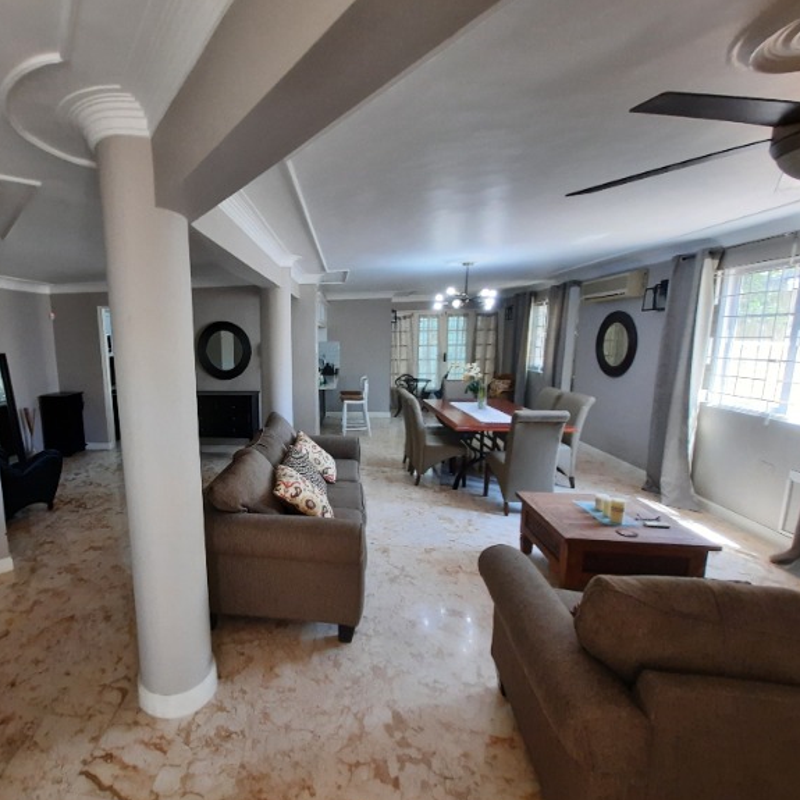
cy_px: 412
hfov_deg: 85.0
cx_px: 280
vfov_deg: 87.4
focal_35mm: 16
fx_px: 418
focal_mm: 1.74
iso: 125
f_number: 2.2
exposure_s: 1/40
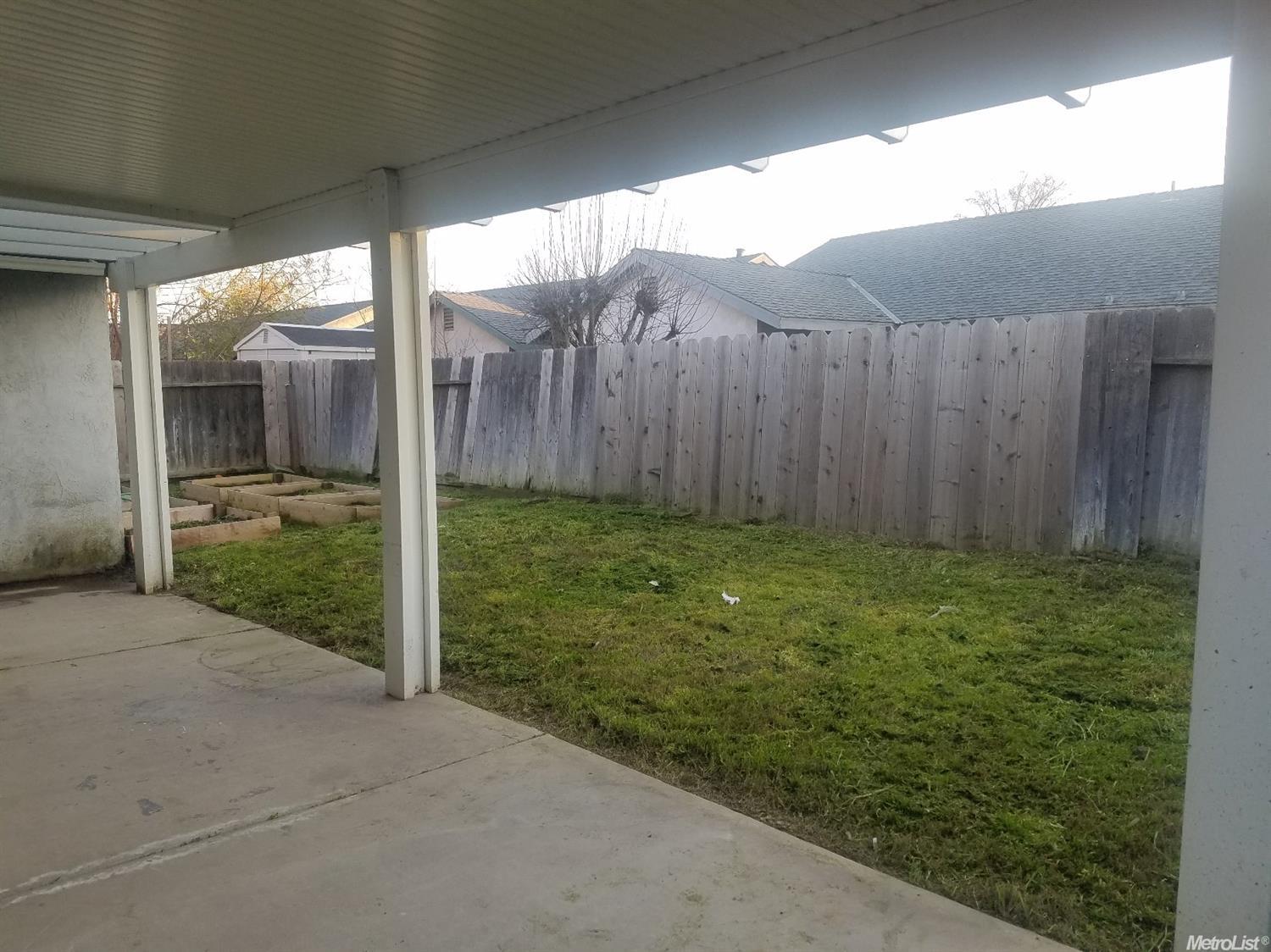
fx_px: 954
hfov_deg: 67.3
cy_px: 476
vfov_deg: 53.0
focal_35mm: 26
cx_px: 636
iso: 50
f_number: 1.7
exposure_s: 1/270
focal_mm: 4.2
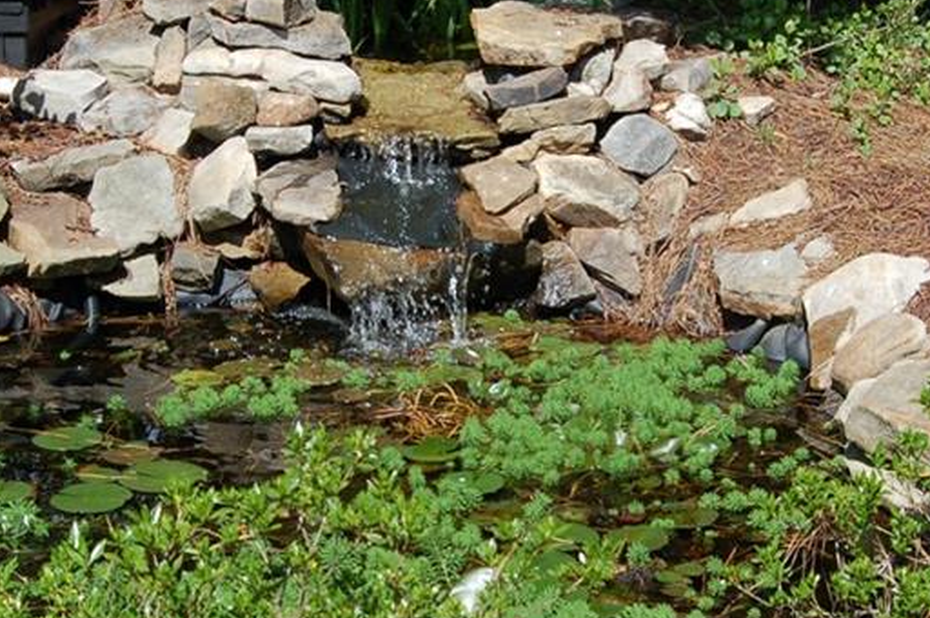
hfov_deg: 24.2
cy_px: 327
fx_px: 2167
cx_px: 398
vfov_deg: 16.2
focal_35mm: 84
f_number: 9
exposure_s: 1/250
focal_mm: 28
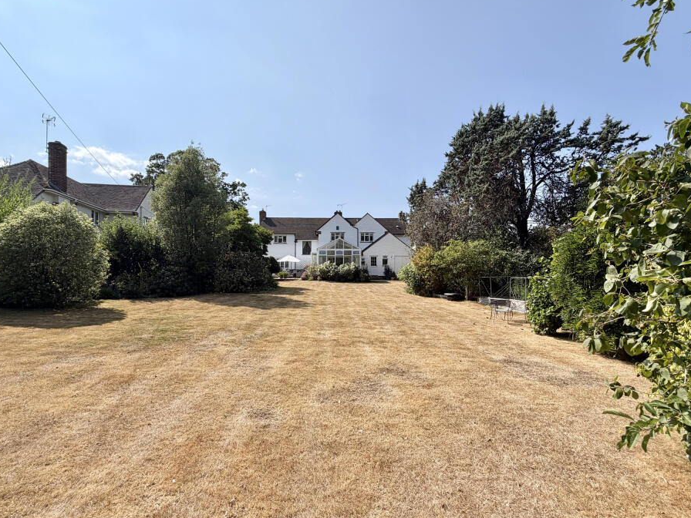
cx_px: 336
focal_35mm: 16
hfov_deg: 94.5
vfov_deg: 78.0
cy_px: 273
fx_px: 319
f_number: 2.2
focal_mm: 2.22
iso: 20
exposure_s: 1/1087
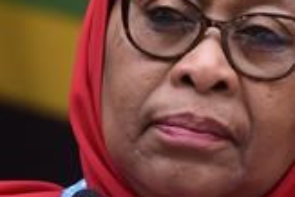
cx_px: 266
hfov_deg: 1.1
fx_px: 14705
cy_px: 194
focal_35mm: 1793
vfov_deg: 0.8
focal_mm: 300
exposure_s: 1/2000
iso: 1250
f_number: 5.6
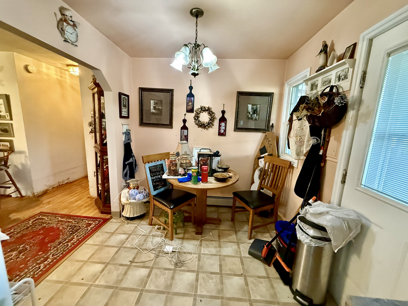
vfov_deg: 85.7
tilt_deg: -7.2
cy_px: 153
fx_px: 165
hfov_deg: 102.1
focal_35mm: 14
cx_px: 204
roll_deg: -2.0
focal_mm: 2.22
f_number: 2.2
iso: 800
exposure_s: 1/60
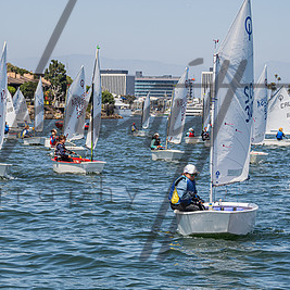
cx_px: 76
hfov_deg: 12.7
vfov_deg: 12.7
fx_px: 1299
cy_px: 121
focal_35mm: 137
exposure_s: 1/1000
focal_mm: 70
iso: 250
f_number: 6
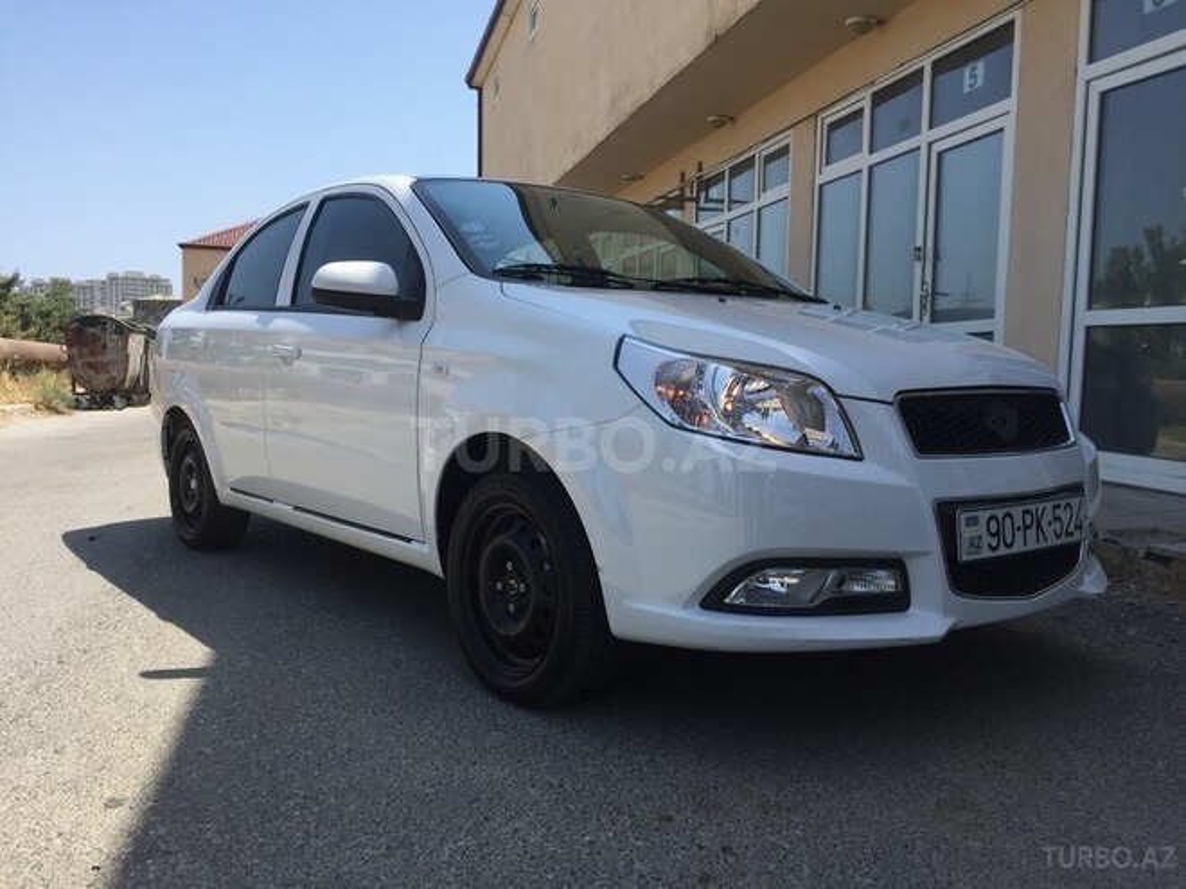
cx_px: 593
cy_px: 444
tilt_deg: -4.1
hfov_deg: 61.7
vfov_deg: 48.2
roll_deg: -0.8
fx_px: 994
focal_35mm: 29
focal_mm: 4.15
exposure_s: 1/1582
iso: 32
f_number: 2.2
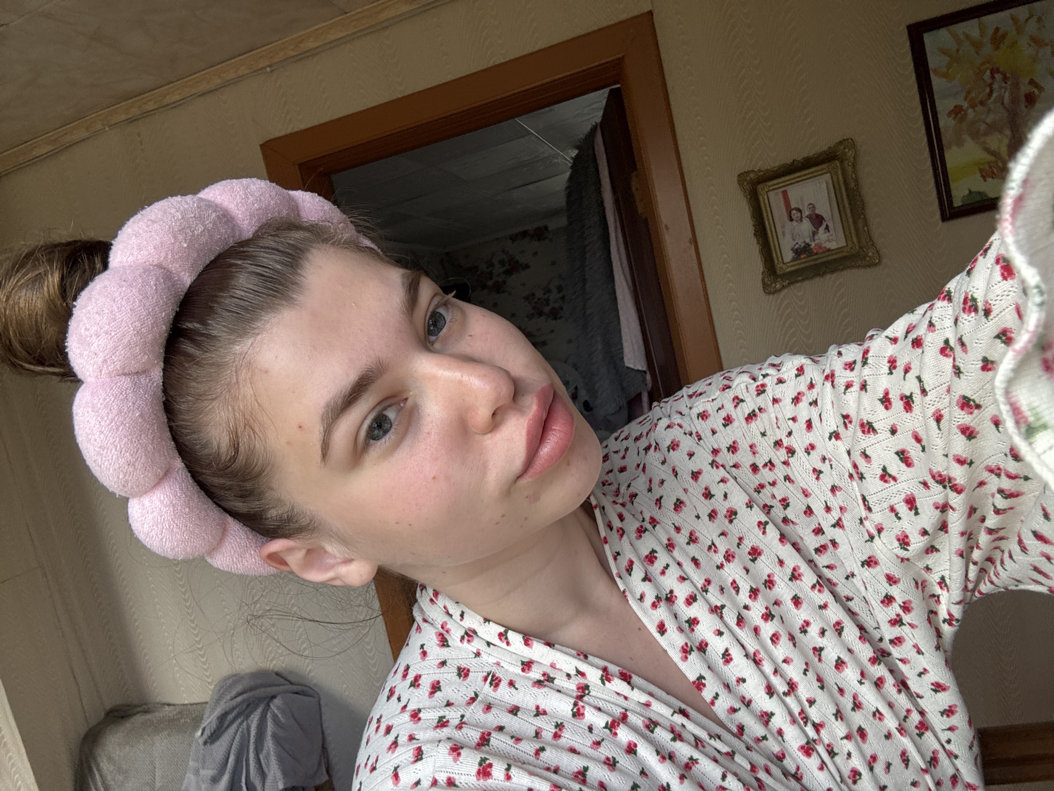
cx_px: 527
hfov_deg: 73.9
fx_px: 700
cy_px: 396
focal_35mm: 23
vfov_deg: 58.9
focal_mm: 2.69
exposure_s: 1/121
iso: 40
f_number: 1.9
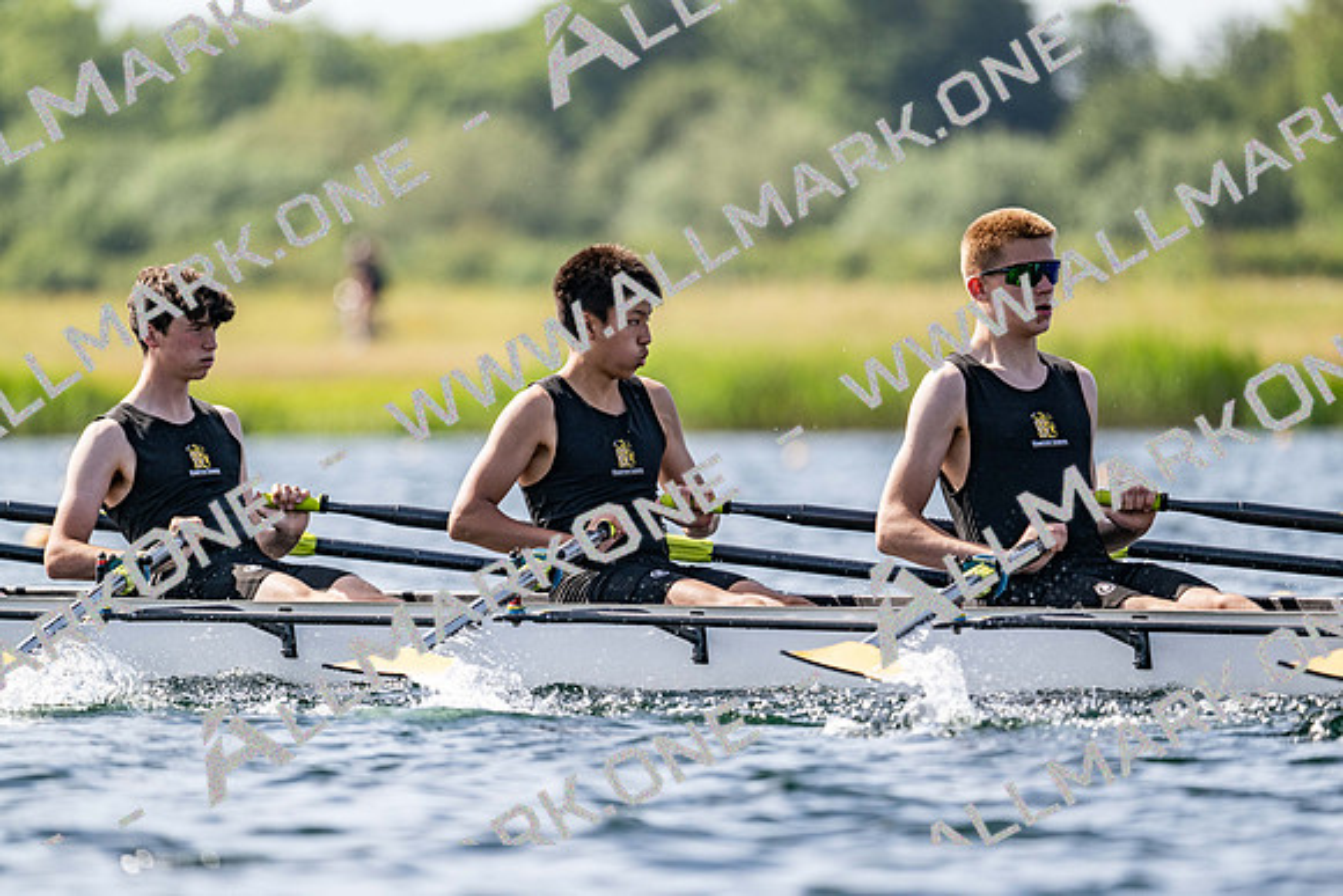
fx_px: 14925
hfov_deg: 5.2
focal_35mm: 400
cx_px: 672
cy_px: 448
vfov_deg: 3.4
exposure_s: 1/2500
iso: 320
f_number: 4.5
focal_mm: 400
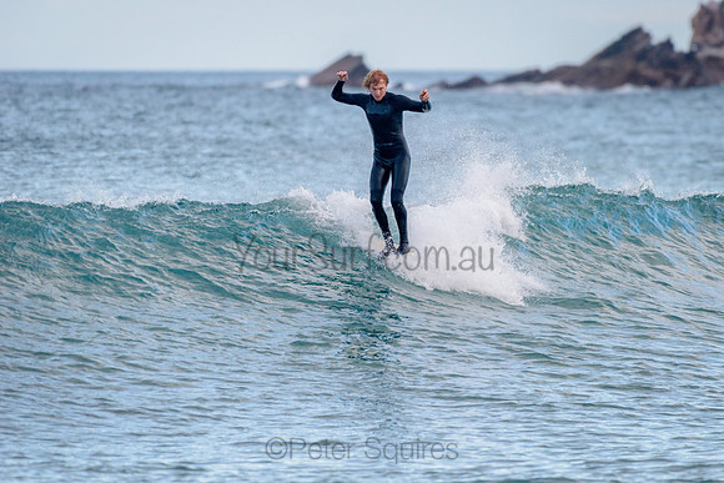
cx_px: 443
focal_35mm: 612
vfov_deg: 2.2
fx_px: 12307
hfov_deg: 3.4
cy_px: 198
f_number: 5.6
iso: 800
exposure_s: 1/1600
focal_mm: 500
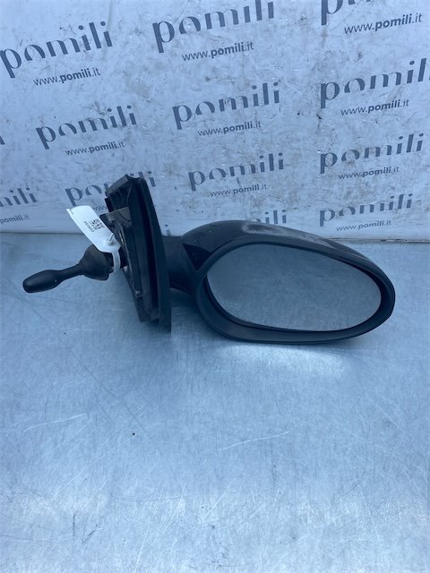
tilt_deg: -47.9
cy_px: 286
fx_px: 431
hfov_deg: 53.1
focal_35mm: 26
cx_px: 215
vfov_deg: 67.3
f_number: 1.8
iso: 32
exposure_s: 1/934
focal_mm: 4.25
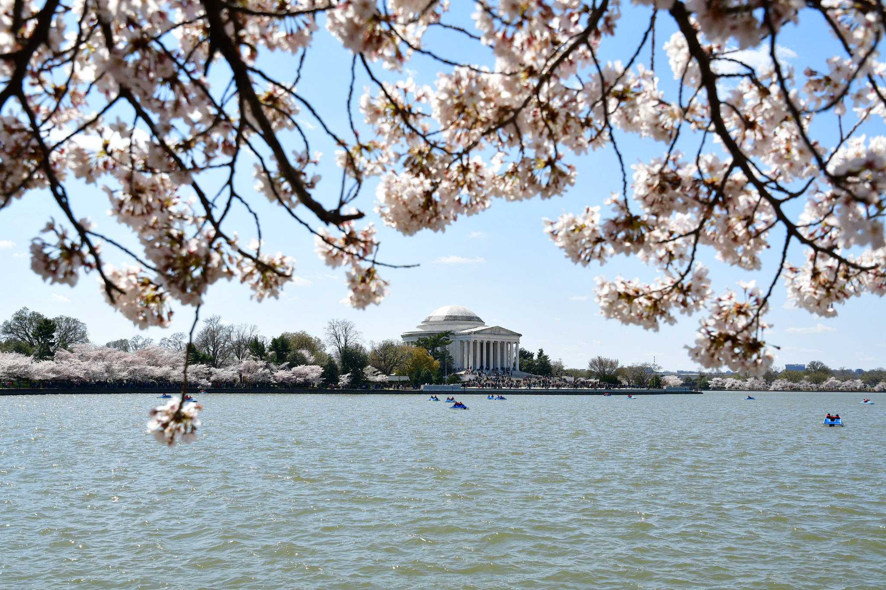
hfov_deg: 57.2
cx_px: 443
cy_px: 295
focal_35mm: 33
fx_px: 812
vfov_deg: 40.0
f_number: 5.6
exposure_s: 1/500
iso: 100
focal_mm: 22
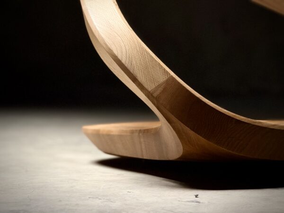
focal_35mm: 120
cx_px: 142
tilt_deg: -3.0
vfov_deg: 12.3
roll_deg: -1.3
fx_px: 985
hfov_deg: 16.4
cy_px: 106
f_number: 2.8
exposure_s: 1/60
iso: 640
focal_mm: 15.66
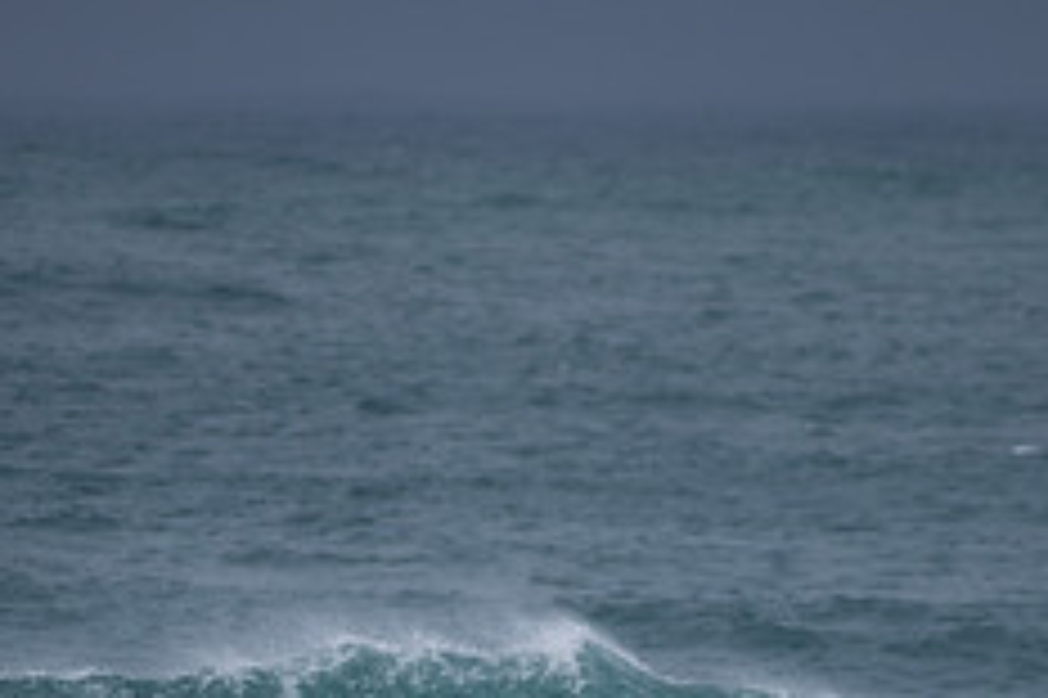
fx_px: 39009
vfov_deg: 1.0
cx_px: 454
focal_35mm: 1341
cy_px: 849
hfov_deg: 1.5
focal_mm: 500
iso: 80
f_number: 5.6
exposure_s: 1/1000
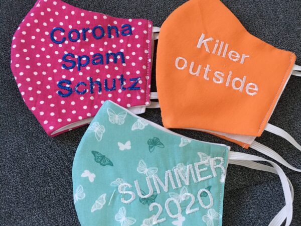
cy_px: 113
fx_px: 252
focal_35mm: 29
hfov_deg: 61.7
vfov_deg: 48.2
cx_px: 150
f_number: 2.2
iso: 200
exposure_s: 1/33
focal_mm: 4.15
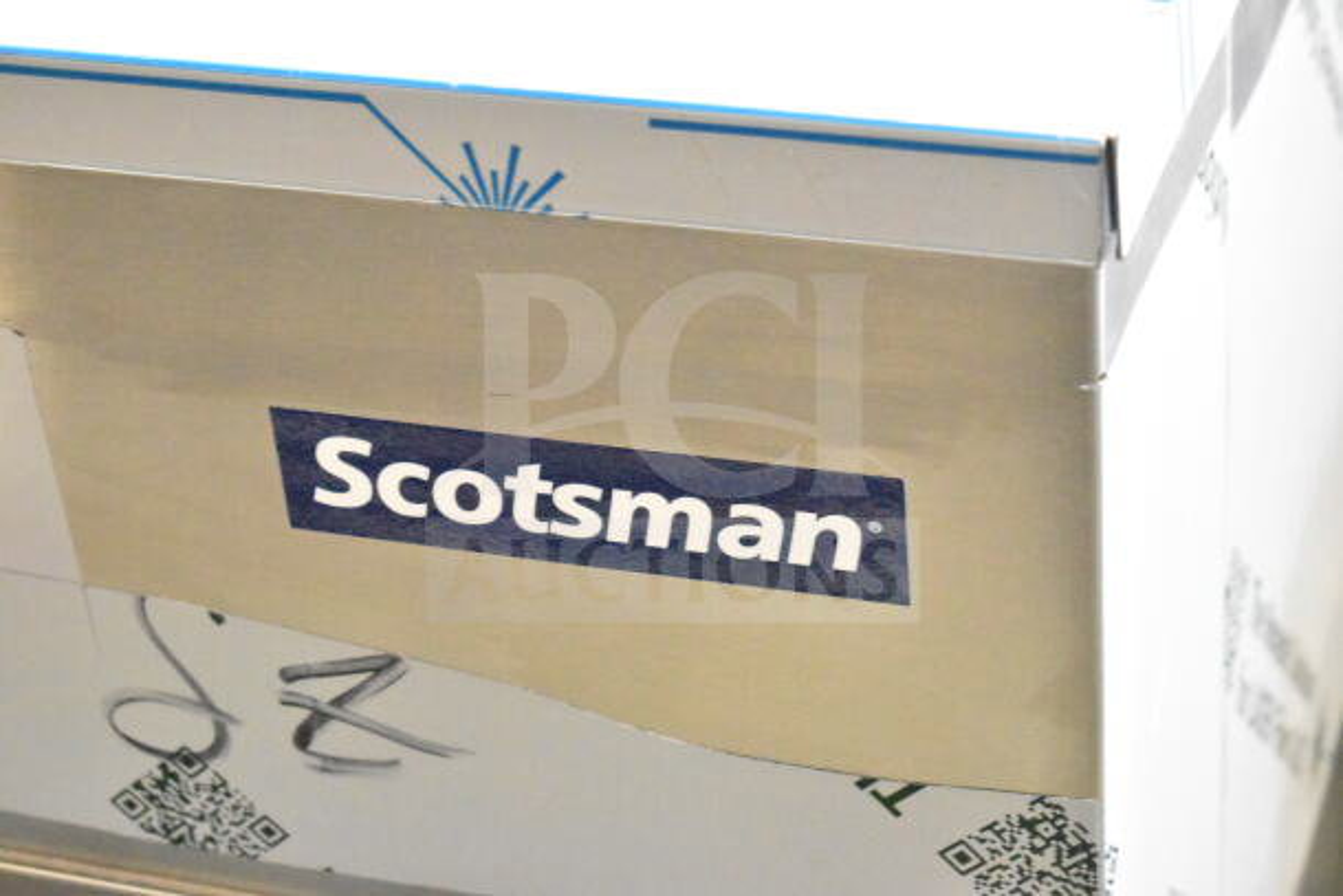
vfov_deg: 16.6
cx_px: 672
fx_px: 3078
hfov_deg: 24.6
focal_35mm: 82
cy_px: 448
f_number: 5.6
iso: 25600
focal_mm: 55
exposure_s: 1/60
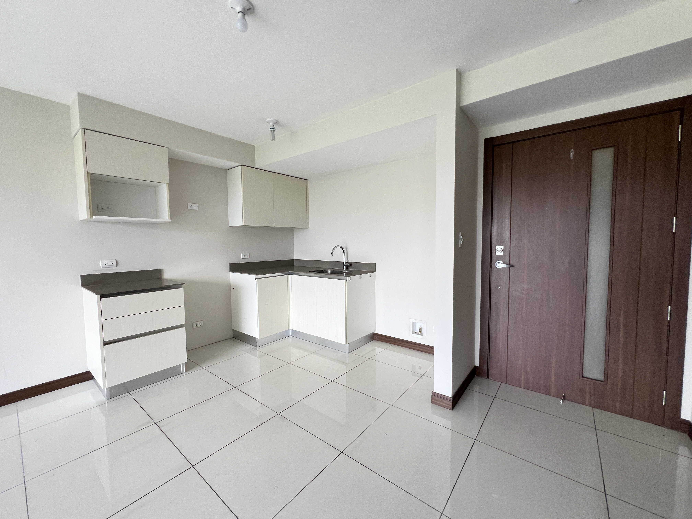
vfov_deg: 89.9
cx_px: 346
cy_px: 260
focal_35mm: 13
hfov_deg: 106.2
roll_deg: +1.0
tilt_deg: -3.2
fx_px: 260
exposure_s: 1/99
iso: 64
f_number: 1.8
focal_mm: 1.57
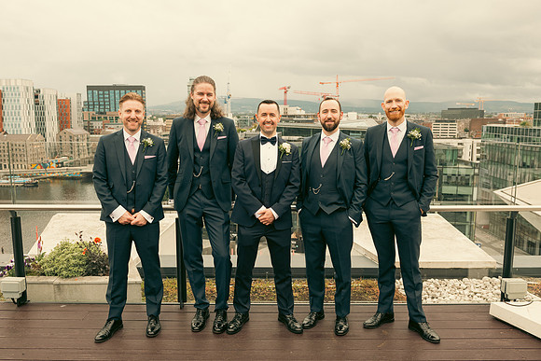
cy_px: 180
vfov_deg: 44.6
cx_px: 270
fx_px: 441
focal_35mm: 29
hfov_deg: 63.1
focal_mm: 29
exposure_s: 1/250
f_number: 6.3
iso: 320
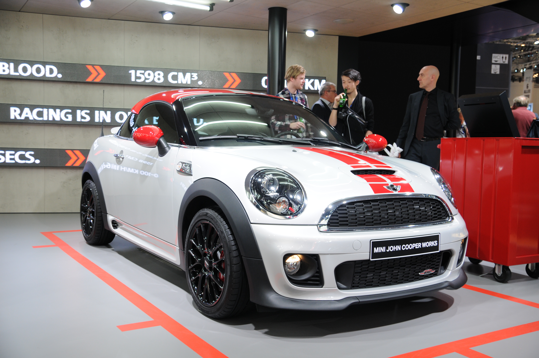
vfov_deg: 36.8
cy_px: 179
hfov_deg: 53.2
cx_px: 270
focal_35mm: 36
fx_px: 538
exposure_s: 1/90
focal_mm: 24
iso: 400
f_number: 4.8
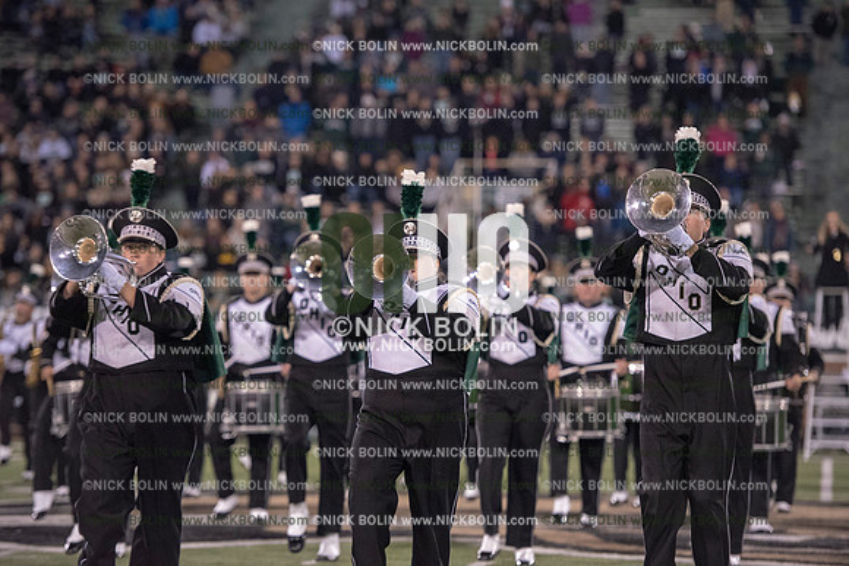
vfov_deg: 8.6
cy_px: 283
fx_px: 3774
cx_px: 424
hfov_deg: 12.8
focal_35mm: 160
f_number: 3.2
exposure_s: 1/1250
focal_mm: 160
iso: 5000
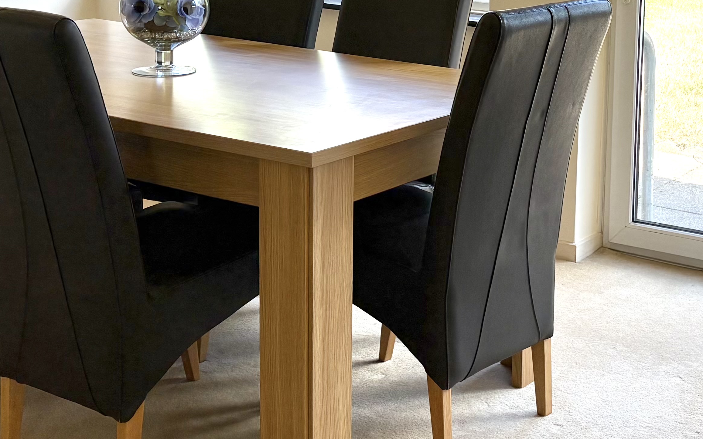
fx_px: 1303
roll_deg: -1.2
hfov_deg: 29.6
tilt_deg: -9.5
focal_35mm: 68
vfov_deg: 18.9
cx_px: 546
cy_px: 60
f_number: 1.6
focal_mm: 5.96
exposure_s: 1/475
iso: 64
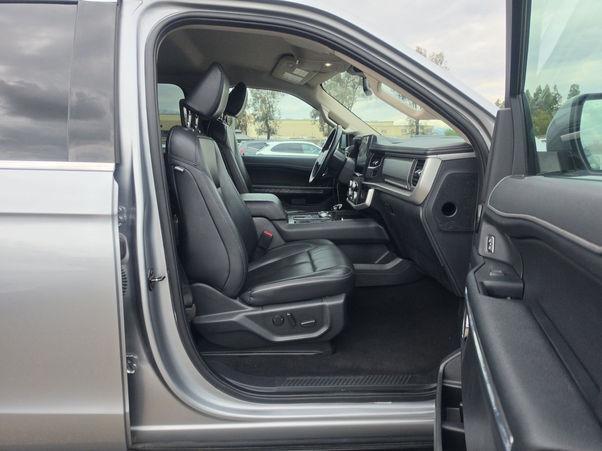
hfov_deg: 73.9
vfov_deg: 58.9
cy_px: 226
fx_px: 400
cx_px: 301
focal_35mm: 23
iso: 63
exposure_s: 1/2737
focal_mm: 6.5
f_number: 1.4
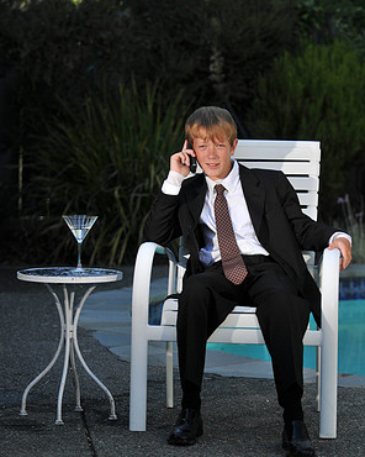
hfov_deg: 10.5
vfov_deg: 13.1
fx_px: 1985
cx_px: 183
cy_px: 211
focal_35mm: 147
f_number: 2.8
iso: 200
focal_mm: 86
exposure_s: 1/1250
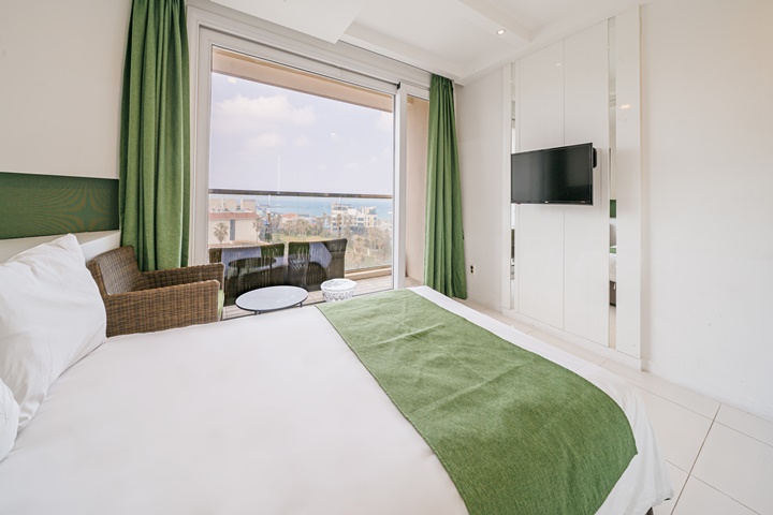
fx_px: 258
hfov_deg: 112.6
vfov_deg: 90.0
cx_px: 386
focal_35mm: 12
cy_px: 258
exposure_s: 1/25
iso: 200
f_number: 10
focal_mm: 12
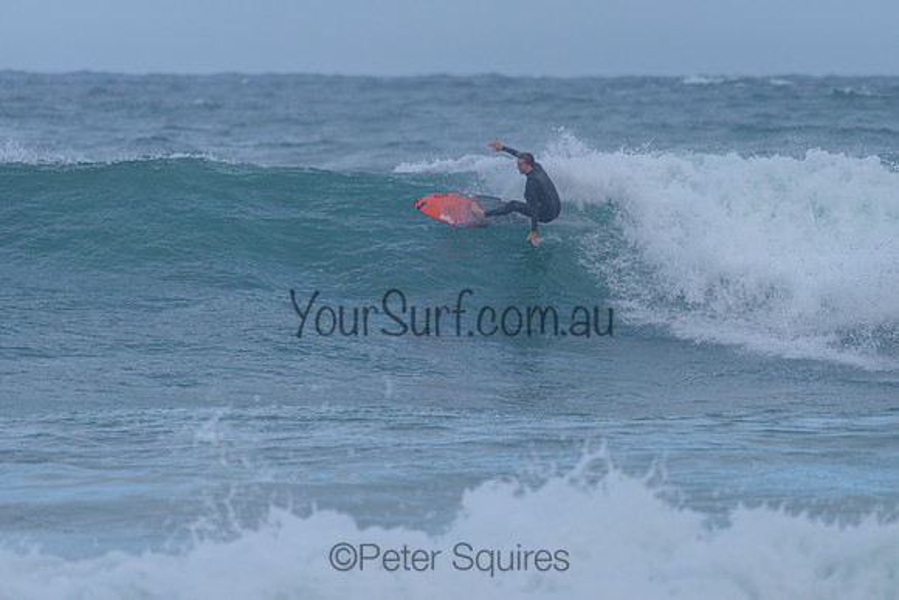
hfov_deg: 3.4
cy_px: 237
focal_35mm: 613
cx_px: 492
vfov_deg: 2.2
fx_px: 15300
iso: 500
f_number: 5.6
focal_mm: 500
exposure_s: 1/2000
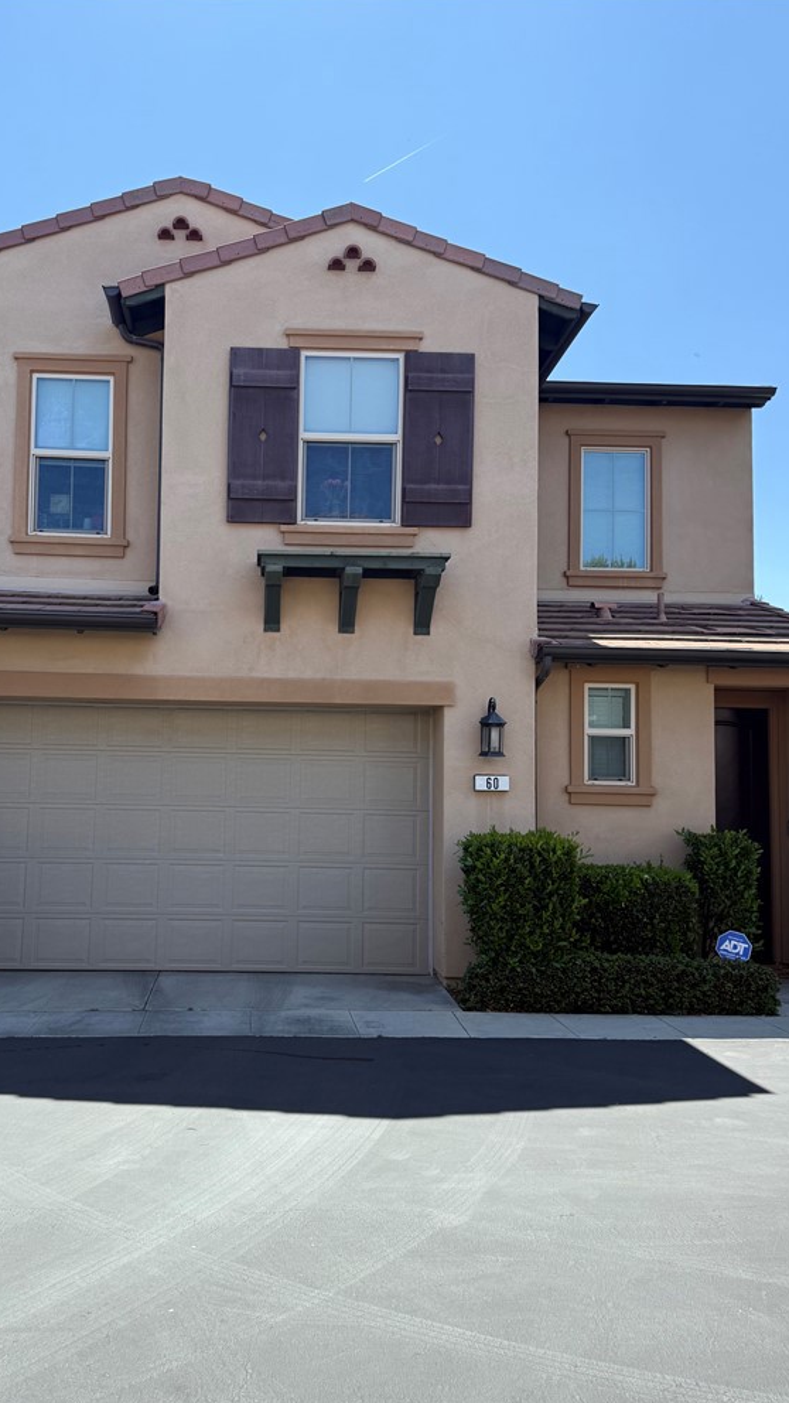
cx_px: 277
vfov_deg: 69.8
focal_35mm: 27
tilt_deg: +5.8
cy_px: 718
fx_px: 1004
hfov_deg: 42.4
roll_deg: -1.4
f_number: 1.78
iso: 100
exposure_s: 1/2611
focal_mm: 6.76
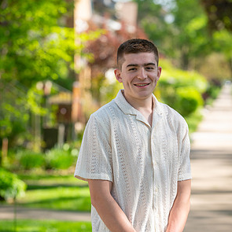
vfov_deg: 9.7
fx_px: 1372
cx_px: 117
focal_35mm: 181
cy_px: 127
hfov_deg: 9.7
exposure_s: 1/320
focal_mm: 140
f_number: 4
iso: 250
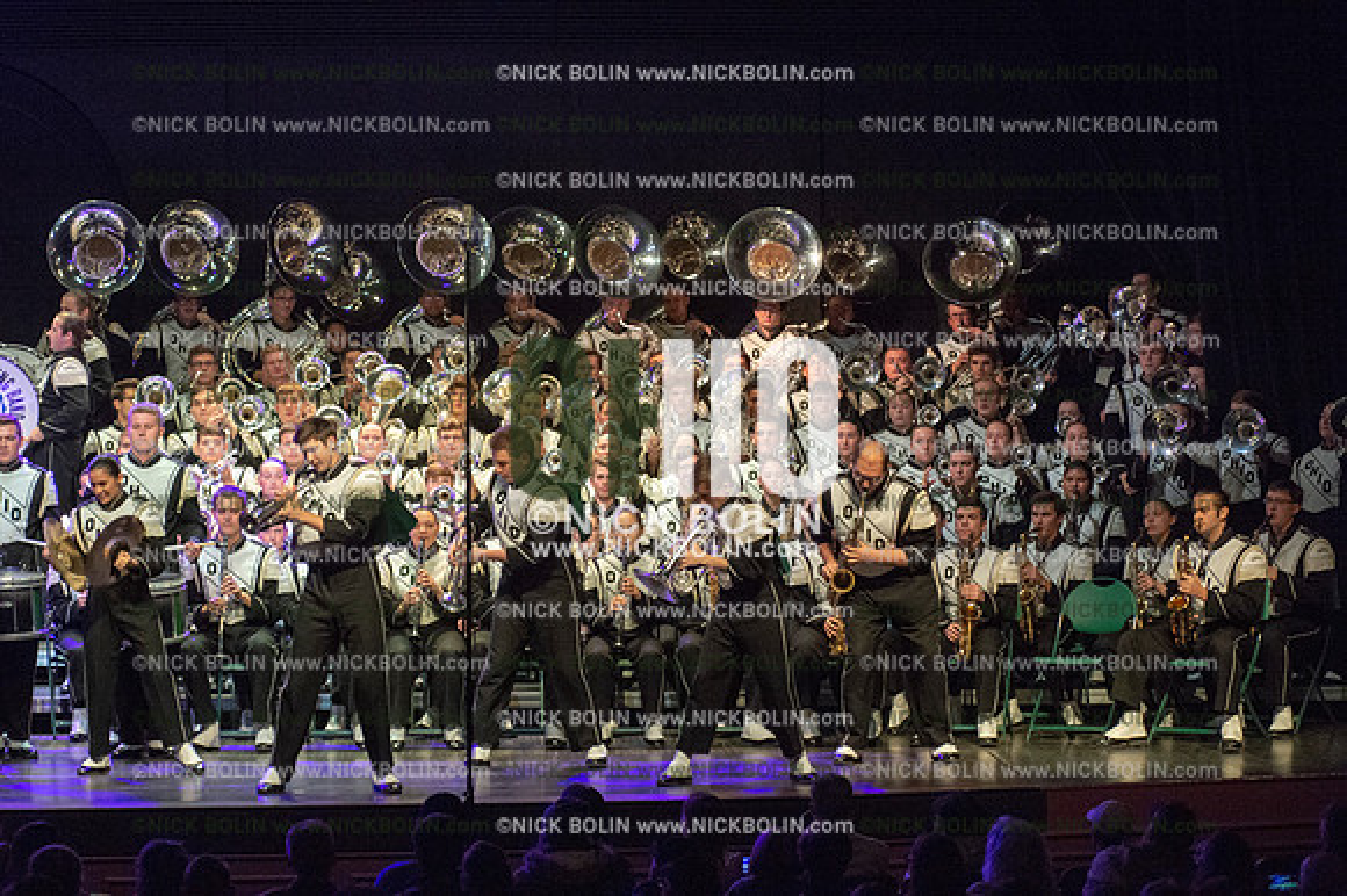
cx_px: 674
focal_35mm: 140
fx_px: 5235
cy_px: 448
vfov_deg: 9.8
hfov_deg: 14.7
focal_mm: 140
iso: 8000
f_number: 5.6
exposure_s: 1/400
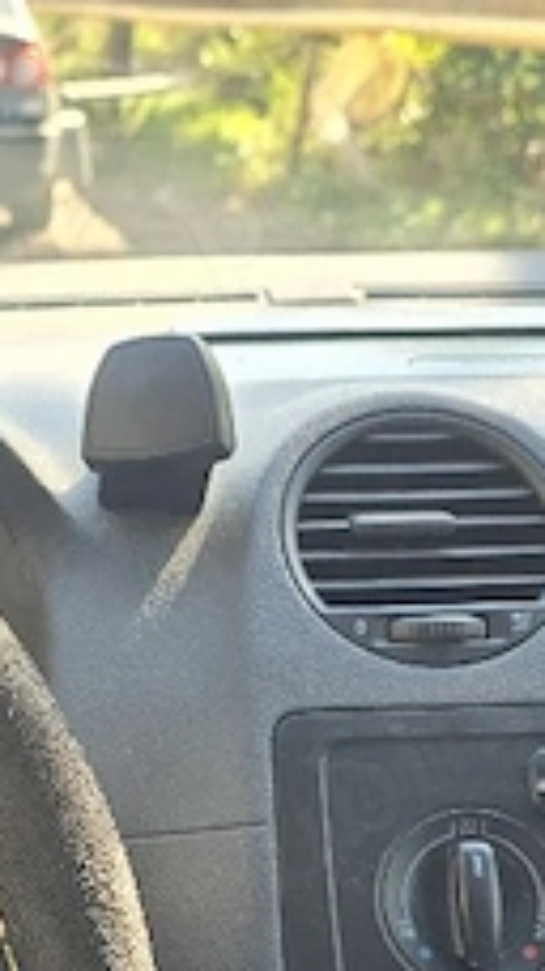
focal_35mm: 66
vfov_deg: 31.2
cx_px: -34
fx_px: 1698
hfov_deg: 17.7
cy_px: 754
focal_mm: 6.3
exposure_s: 1/182
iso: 50
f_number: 1.7
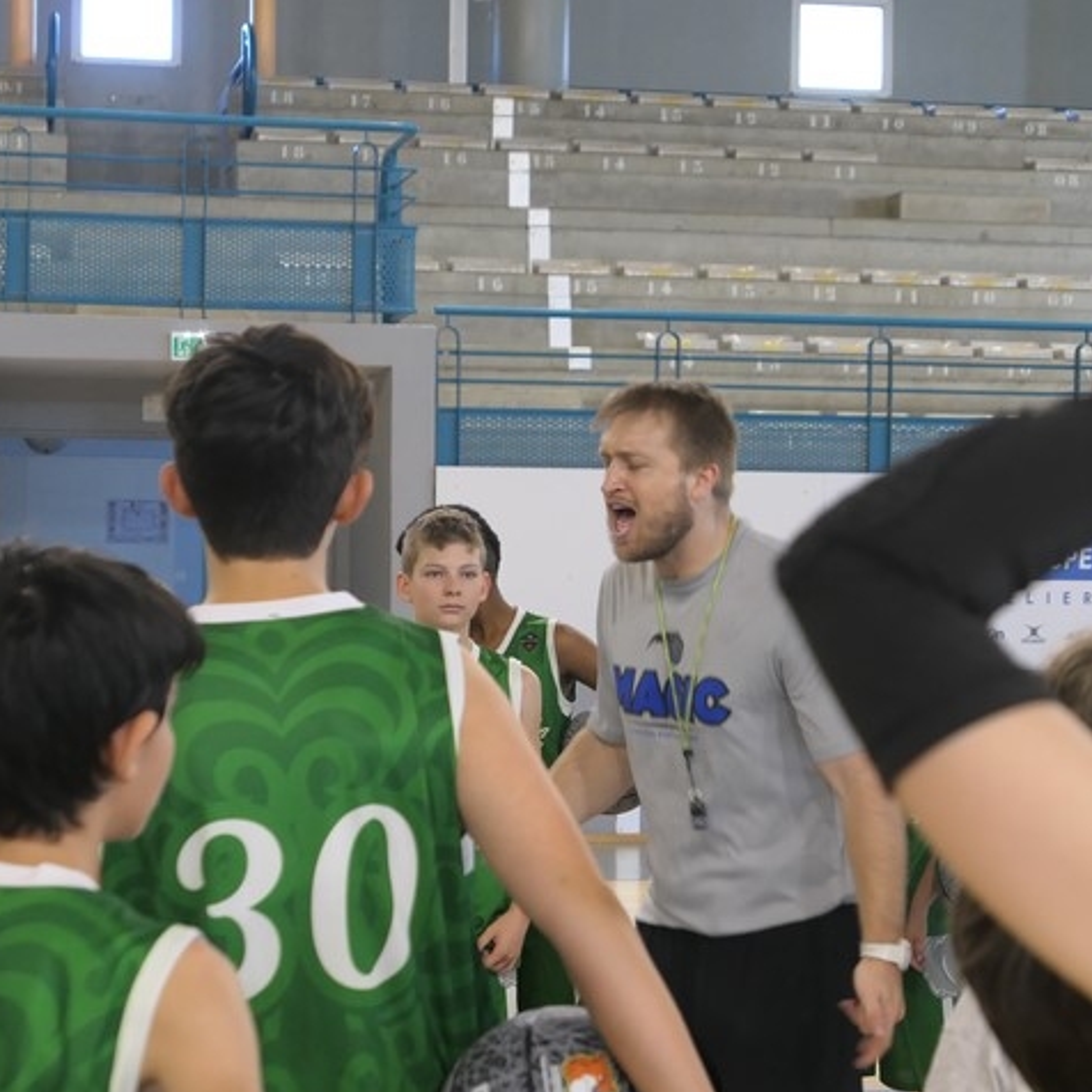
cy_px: 548
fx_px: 3605
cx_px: 691
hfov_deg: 17.2
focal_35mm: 101
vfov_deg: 17.2
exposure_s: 1/125
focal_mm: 26.4
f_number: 2.8
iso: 800
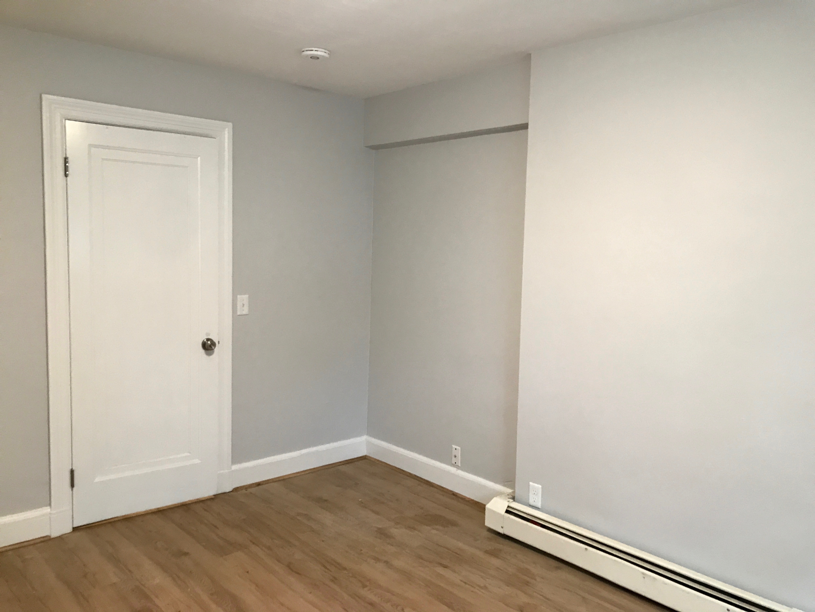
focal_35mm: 28
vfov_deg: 49.7
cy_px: 306
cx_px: 408
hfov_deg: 63.4
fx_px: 659
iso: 40
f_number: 1.8
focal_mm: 3.99
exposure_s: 1/17
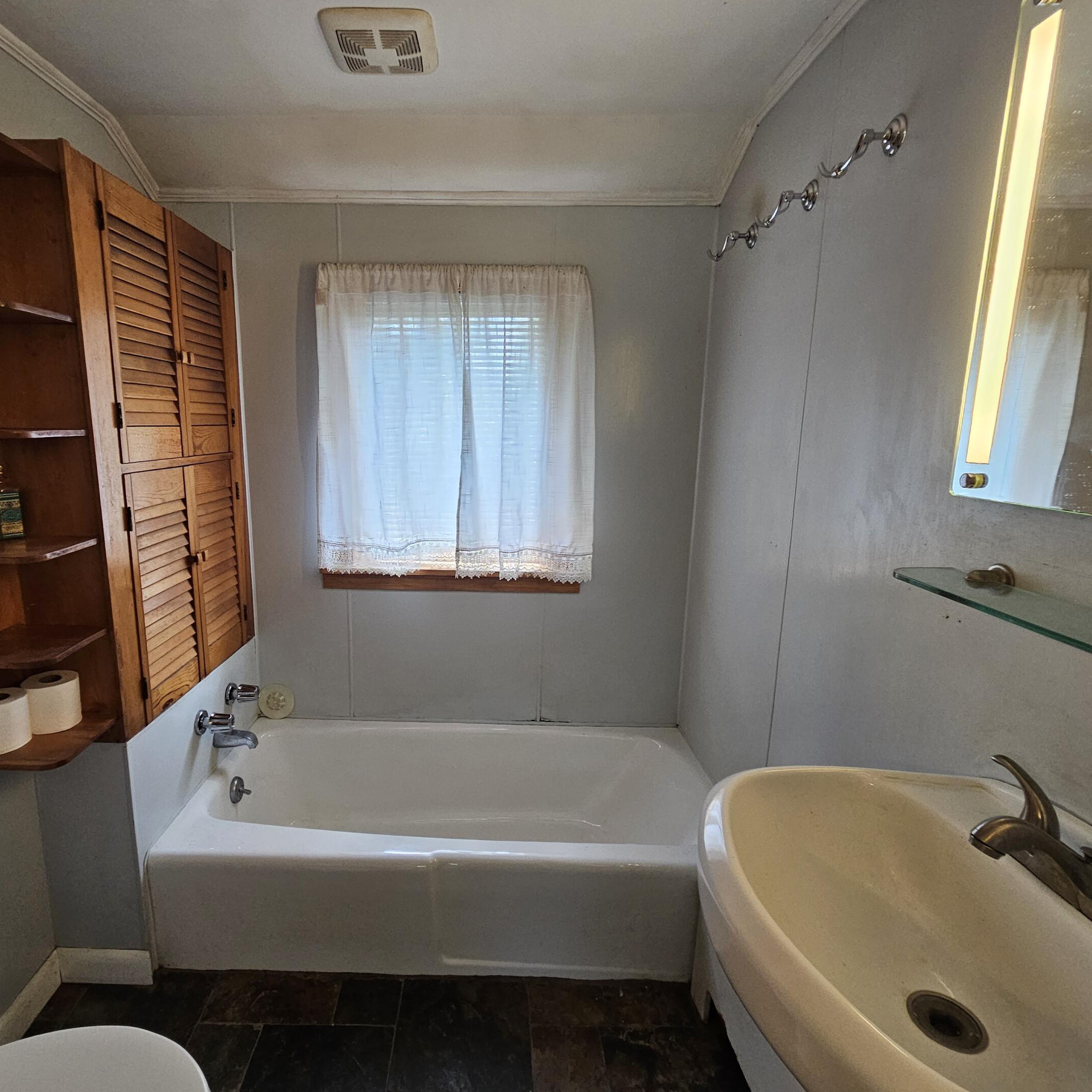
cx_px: 474
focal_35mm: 16
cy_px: 550
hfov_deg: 87.0
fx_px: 571
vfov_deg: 87.4
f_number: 2.2
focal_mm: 2.2
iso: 250
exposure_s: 1/60
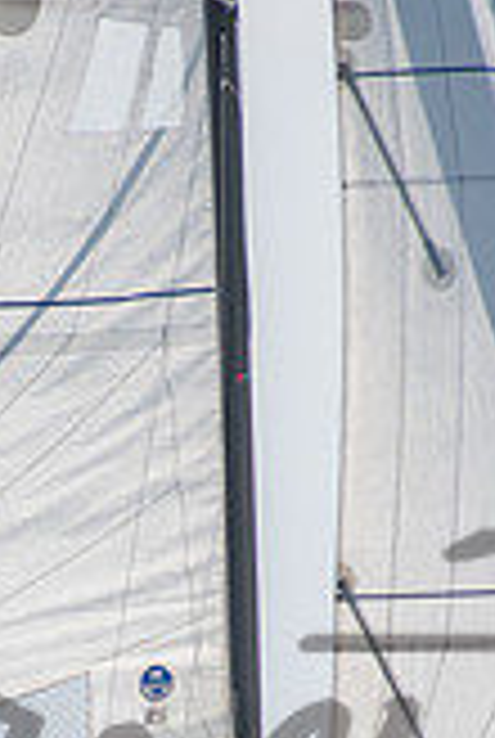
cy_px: 749
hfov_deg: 1.3
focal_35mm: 1032
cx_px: 40
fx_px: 21194
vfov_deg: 2.0
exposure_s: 1/1000
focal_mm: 195
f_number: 6.3
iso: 200
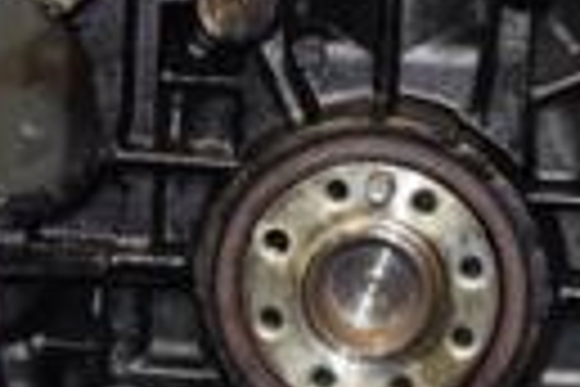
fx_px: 2481
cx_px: 279
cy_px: -68
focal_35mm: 154
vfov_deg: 8.8
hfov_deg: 13.3
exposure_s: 1/60
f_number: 5
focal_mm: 22
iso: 800
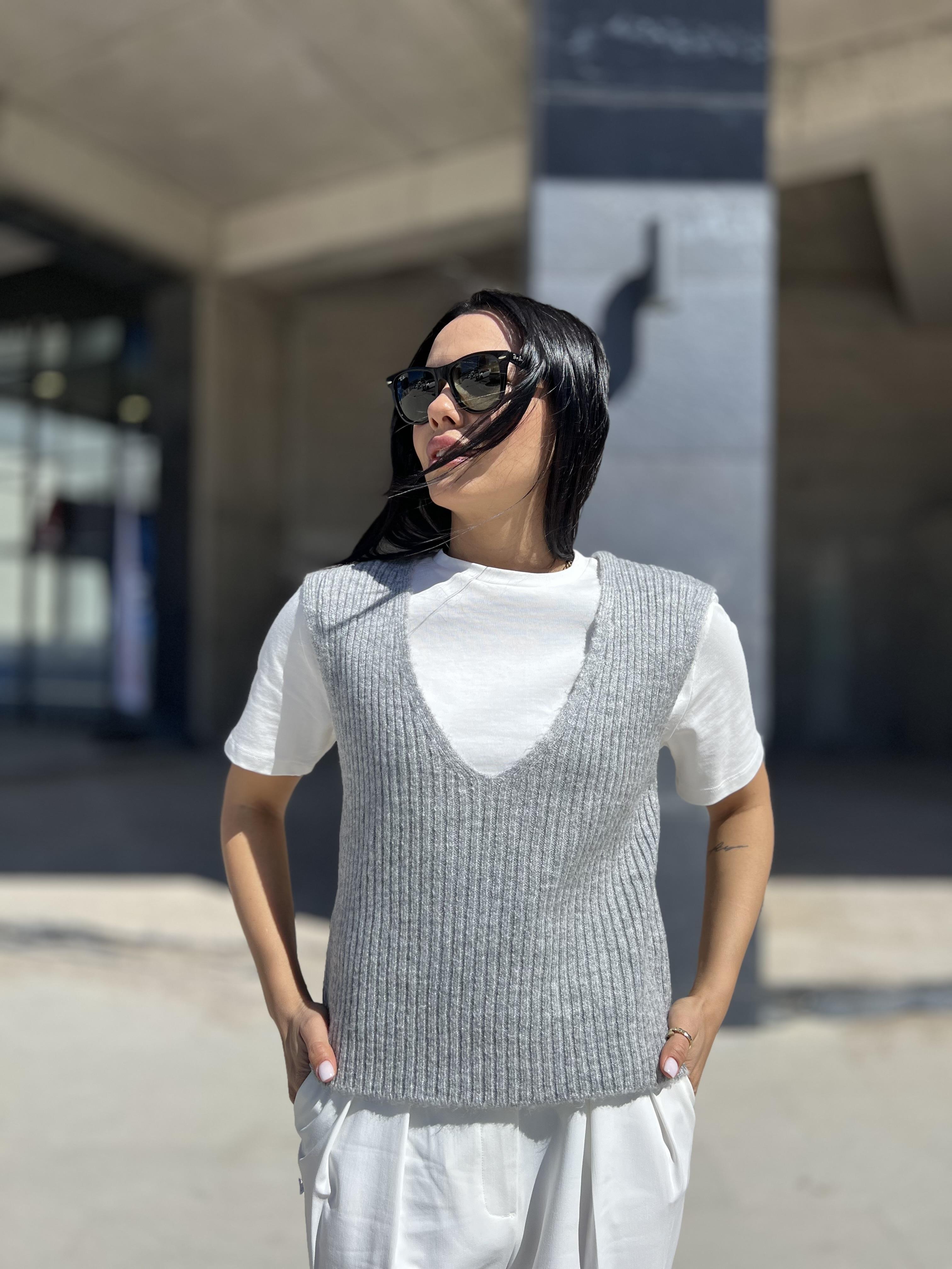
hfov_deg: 53.1
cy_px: 634
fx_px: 953
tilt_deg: +1.1
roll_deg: +0.0
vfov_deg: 67.3
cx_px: 476
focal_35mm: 26
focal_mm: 5.7
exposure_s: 1/5882
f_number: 1.5
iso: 50
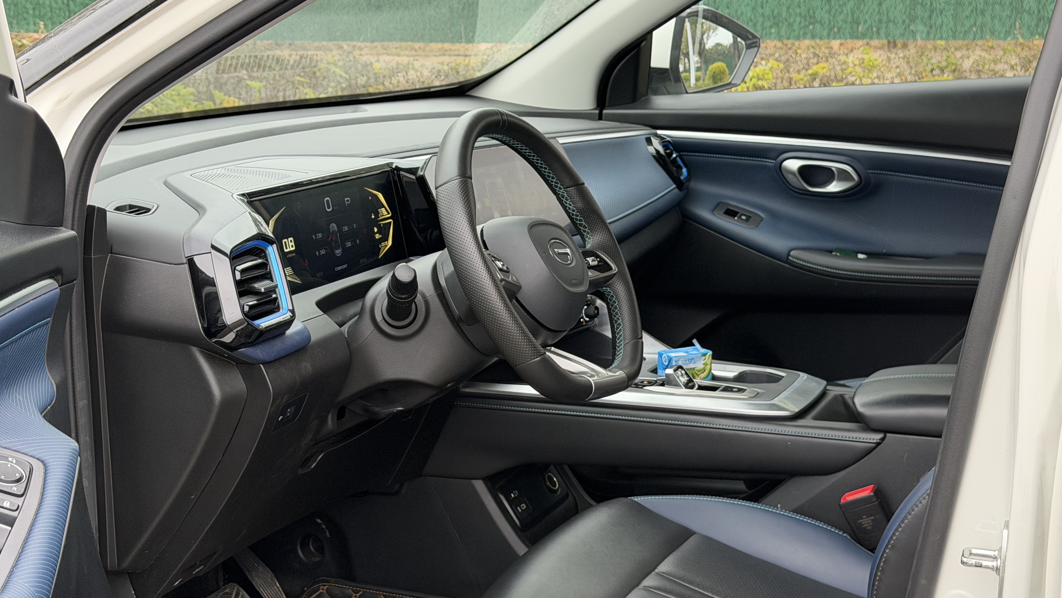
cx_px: 561
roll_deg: +1.2
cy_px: 366
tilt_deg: -13.9
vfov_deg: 20.7
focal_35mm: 58
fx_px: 1633
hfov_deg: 36.0
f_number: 1.78
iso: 100
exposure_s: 1/204
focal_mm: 6.76
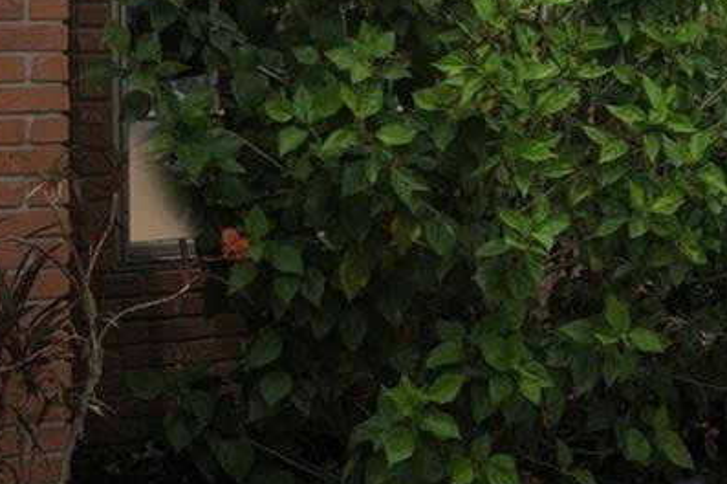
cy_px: 73
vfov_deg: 11.3
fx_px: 2441
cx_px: 559
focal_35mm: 121
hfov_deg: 16.8
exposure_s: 1/800
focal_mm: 30
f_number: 8
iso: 400
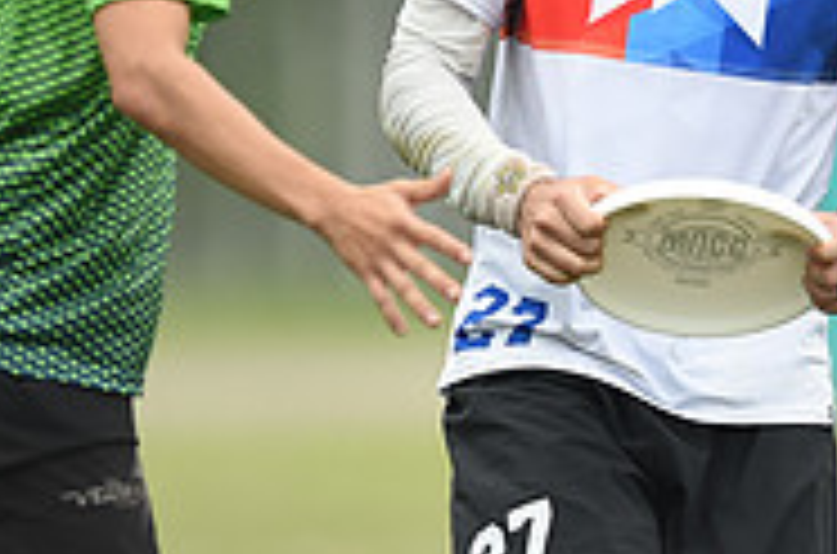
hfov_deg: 1.7
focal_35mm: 1250
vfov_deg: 1.1
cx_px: 662
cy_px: 376
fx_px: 28988
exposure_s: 1/1000
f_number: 2.8
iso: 500
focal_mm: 400
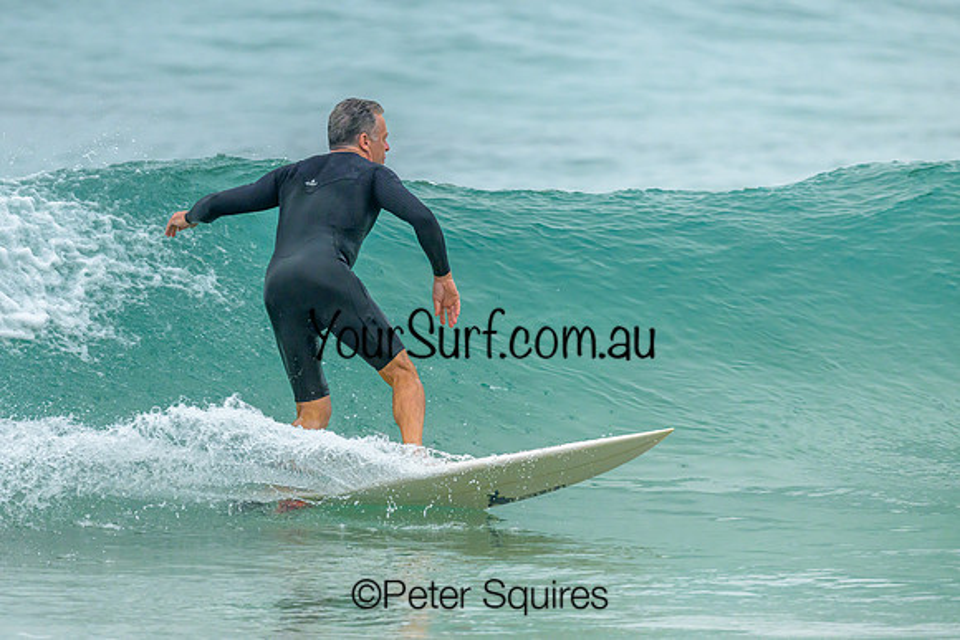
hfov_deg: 2.3
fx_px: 23742
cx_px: 445
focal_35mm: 890
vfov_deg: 1.5
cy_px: 284
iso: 1400
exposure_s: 1/2500
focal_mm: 800
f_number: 6.3
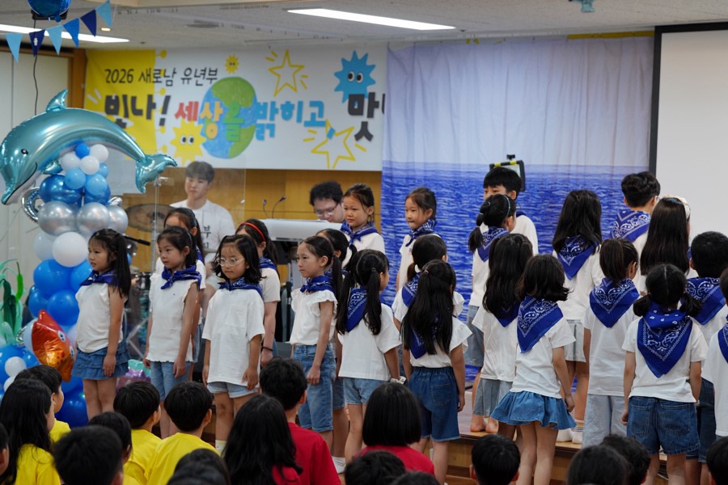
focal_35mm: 102
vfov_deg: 13.4
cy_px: 242
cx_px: 364
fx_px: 2063
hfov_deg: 20.0
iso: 1250
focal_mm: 102
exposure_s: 1/160
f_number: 4
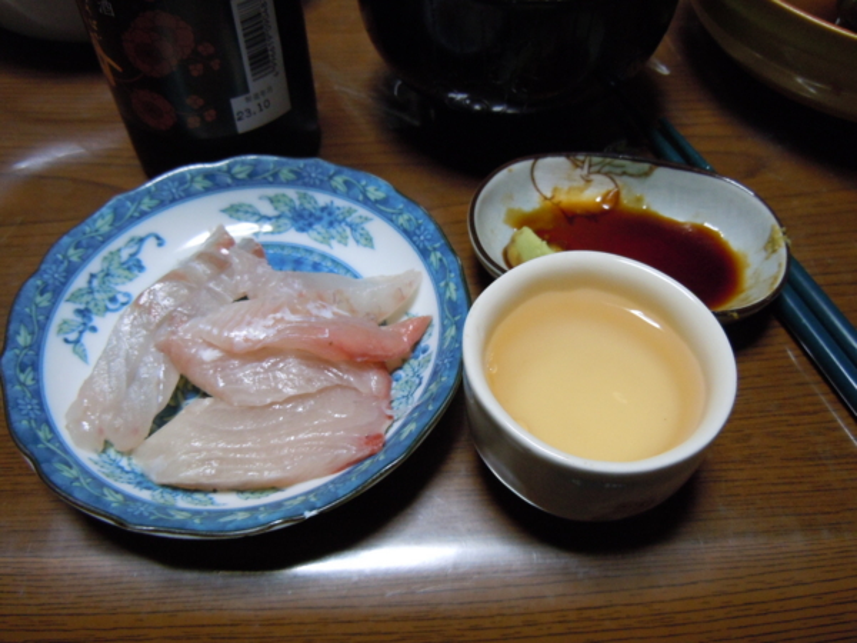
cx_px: 428
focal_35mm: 30
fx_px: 743
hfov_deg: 60.0
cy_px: 322
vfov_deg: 46.8
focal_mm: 5.4
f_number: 3.5
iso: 400
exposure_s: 1/60
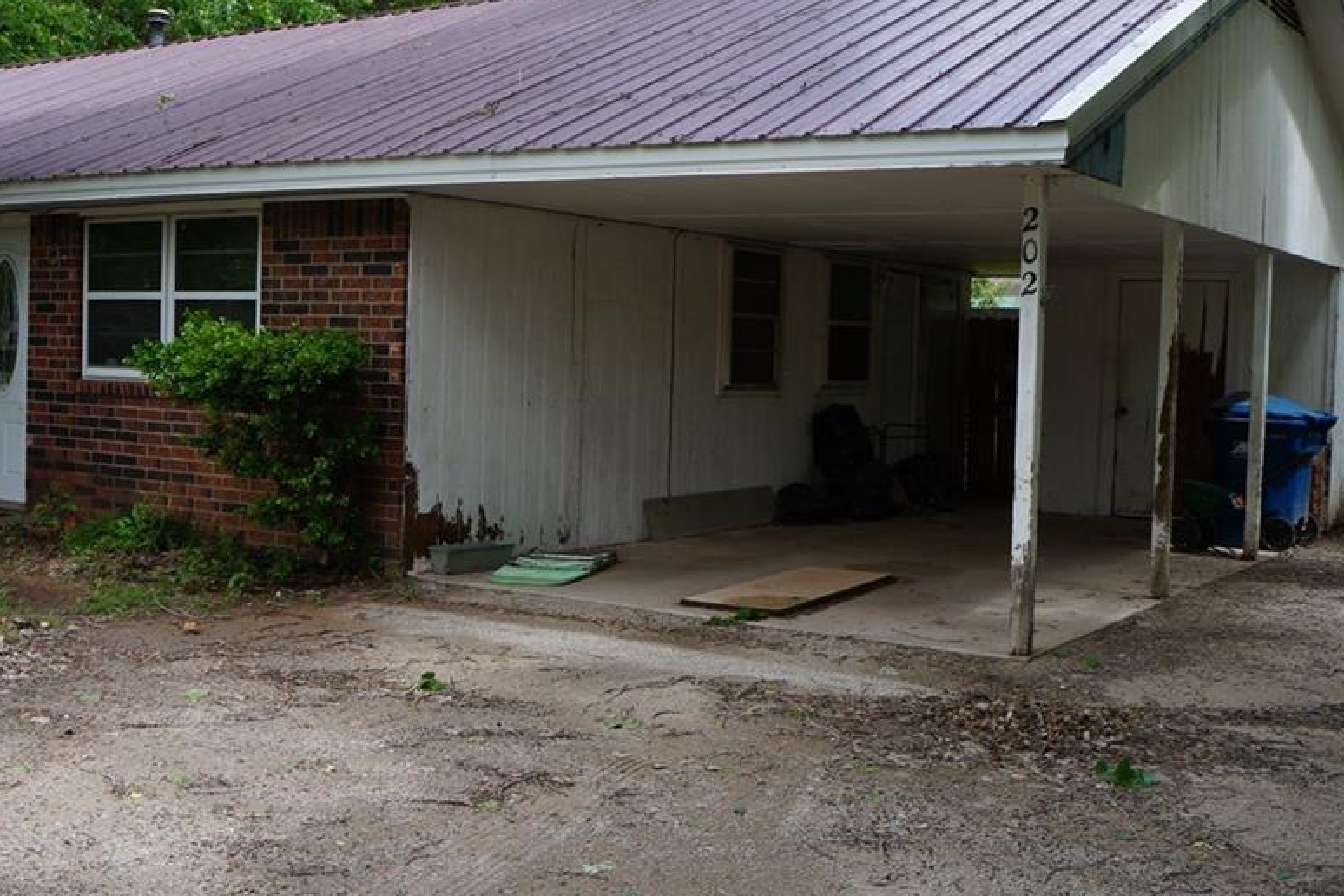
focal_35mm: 42
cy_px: 431
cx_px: 603
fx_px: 1555
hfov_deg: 46.7
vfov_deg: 32.1
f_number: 11
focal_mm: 21
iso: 100
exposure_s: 1/80
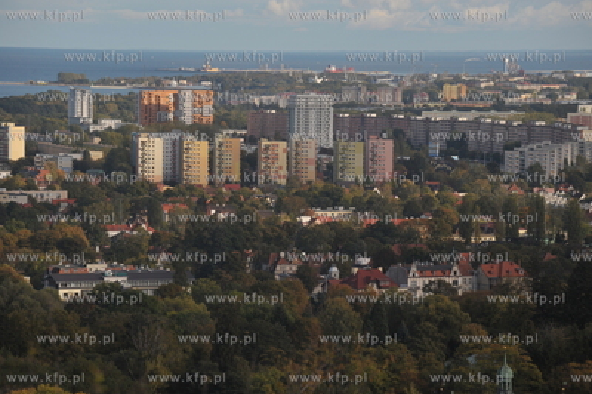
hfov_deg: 10.3
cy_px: 197
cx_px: 296
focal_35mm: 200
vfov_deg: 6.9
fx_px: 3286
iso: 500
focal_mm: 200
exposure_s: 1/2000
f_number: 7.1
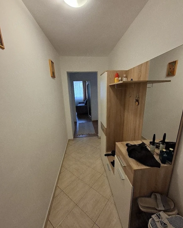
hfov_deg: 88.0
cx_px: 94
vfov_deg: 100.7
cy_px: 118
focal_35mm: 14
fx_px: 95
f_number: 2.2
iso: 200
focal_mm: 1.74
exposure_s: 1/50
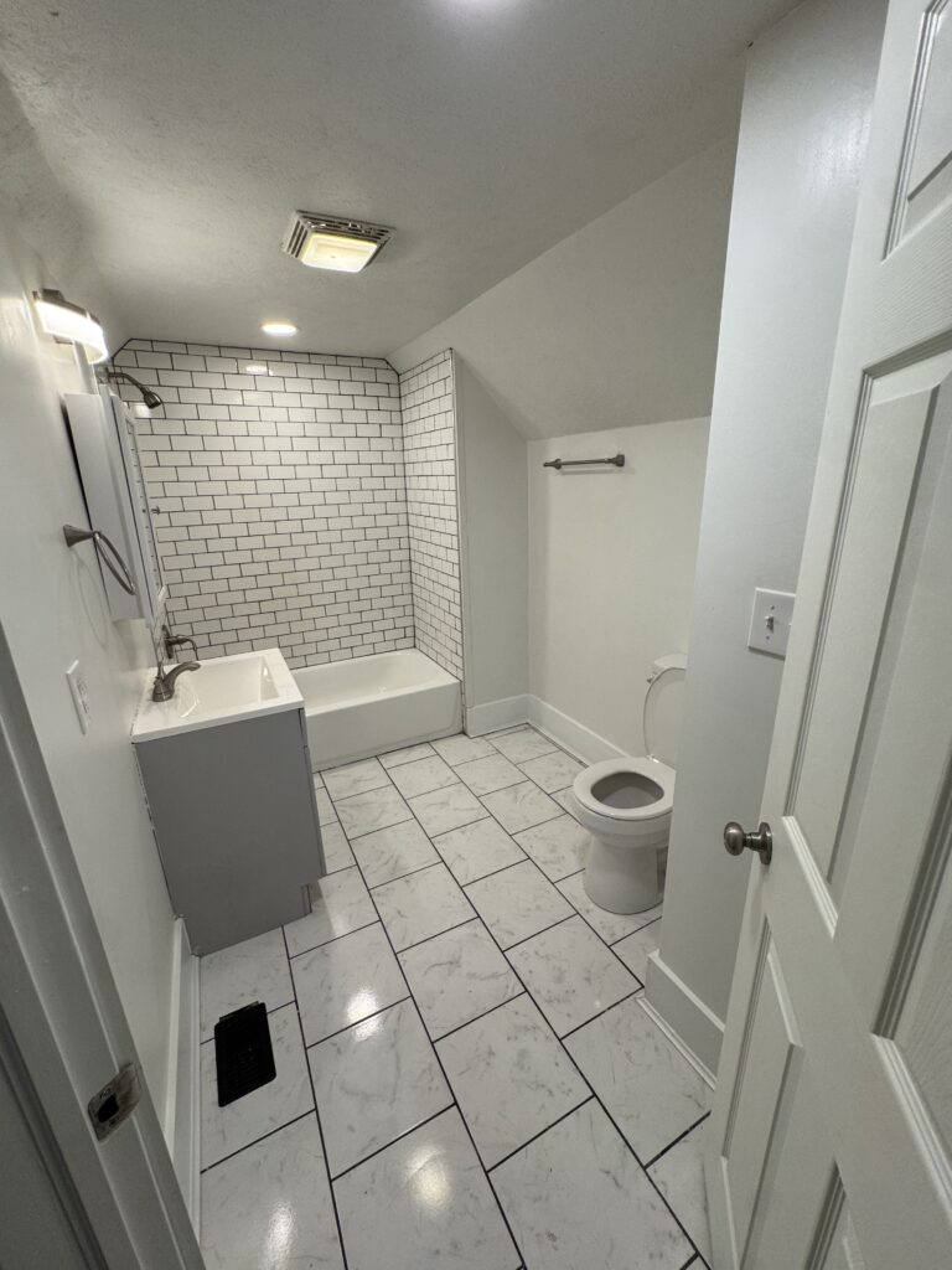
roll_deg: +2.3
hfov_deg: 85.7
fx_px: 513
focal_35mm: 14
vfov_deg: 102.1
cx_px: 476
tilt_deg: -16.5
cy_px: 635
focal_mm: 2.22
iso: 125
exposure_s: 1/120
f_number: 2.2
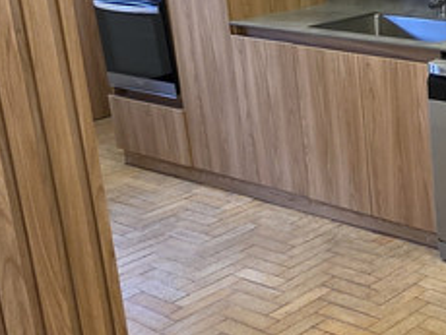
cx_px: 634
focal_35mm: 61
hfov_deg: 25.4
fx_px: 787
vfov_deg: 23.9
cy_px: 97
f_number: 1.9
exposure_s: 1/60
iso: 400
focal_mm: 2.2
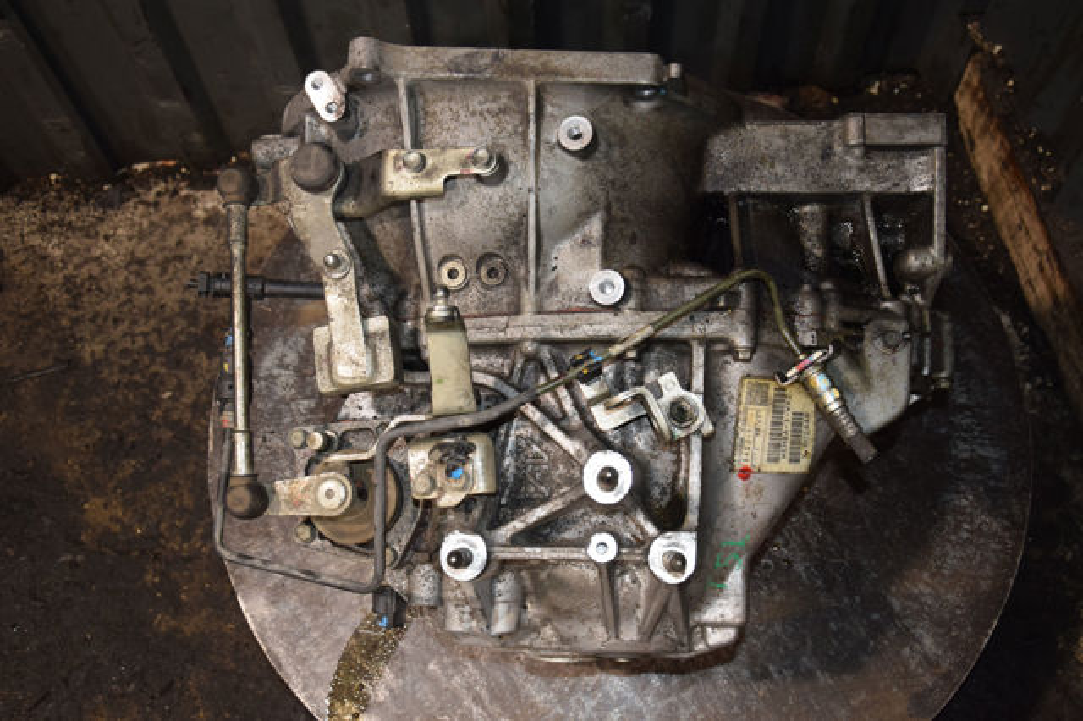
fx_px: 1173
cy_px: 360
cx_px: 542
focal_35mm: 39
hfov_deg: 49.6
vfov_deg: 34.2
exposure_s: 1/60
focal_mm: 26
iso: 800
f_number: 5
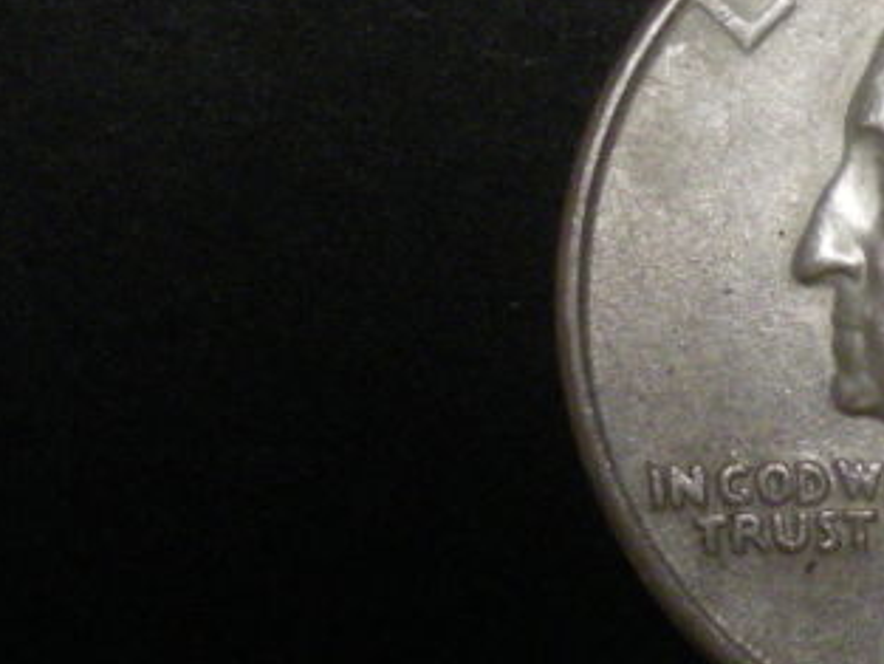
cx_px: 1079
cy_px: 322
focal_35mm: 243
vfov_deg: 6.1
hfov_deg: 8.1
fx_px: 6208
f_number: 3.9
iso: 362
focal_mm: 12.3
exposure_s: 1/61.3
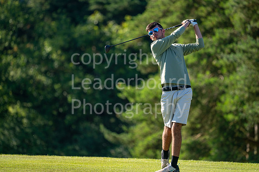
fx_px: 2159
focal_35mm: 300
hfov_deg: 6.9
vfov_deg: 4.6
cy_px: 86
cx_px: 130
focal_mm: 300
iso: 250
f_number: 4.5
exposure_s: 1/1000
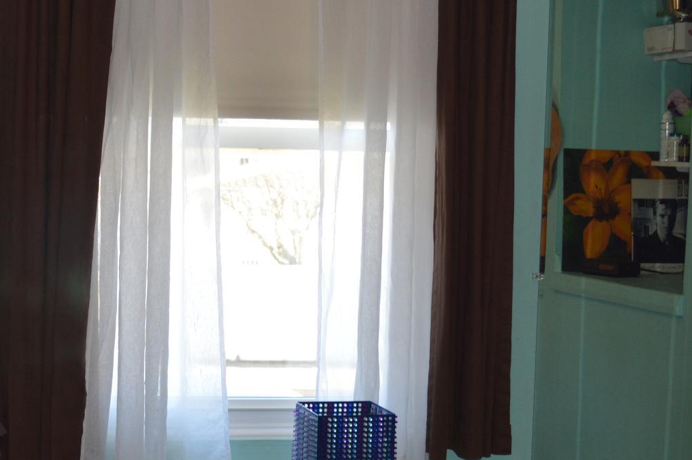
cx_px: 151
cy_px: 271
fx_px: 1517
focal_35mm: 79
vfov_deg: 17.2
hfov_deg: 25.3
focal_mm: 26
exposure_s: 1/60
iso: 400
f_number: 4.2
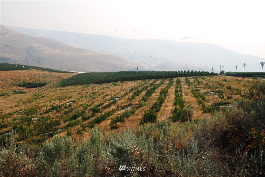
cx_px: 132
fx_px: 287
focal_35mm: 39
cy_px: 88
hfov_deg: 49.5
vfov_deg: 34.3
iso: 200
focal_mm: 26
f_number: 9
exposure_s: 1/320
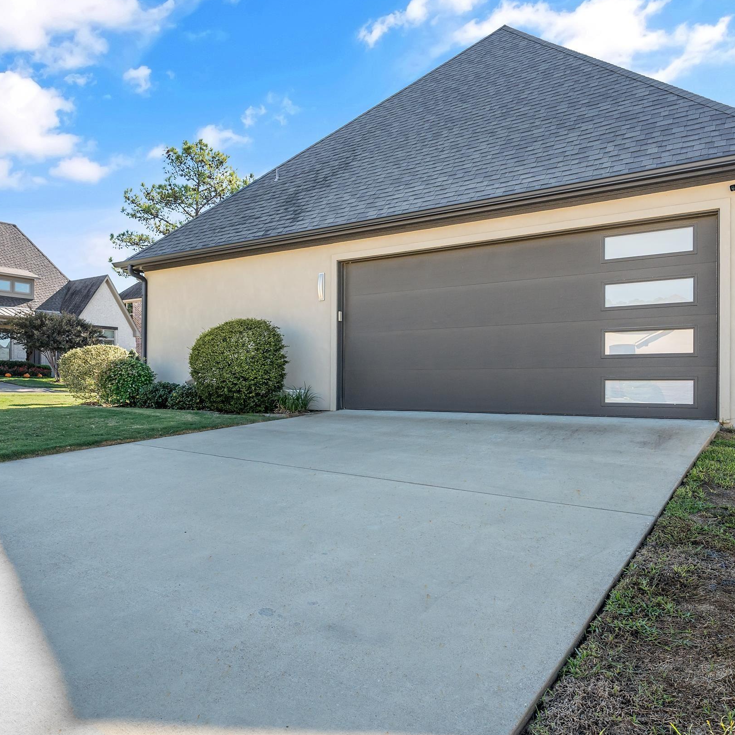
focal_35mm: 25
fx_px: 601
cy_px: 366
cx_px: 382
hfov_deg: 62.9
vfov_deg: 62.9
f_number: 8
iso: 800
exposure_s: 1/400
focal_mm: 19
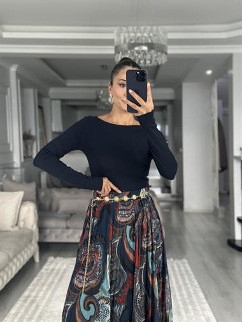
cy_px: 161
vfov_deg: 39.6
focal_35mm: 48
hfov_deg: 30.3
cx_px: 121
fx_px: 447
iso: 400
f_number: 1.78
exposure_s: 1/54
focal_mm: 6.86
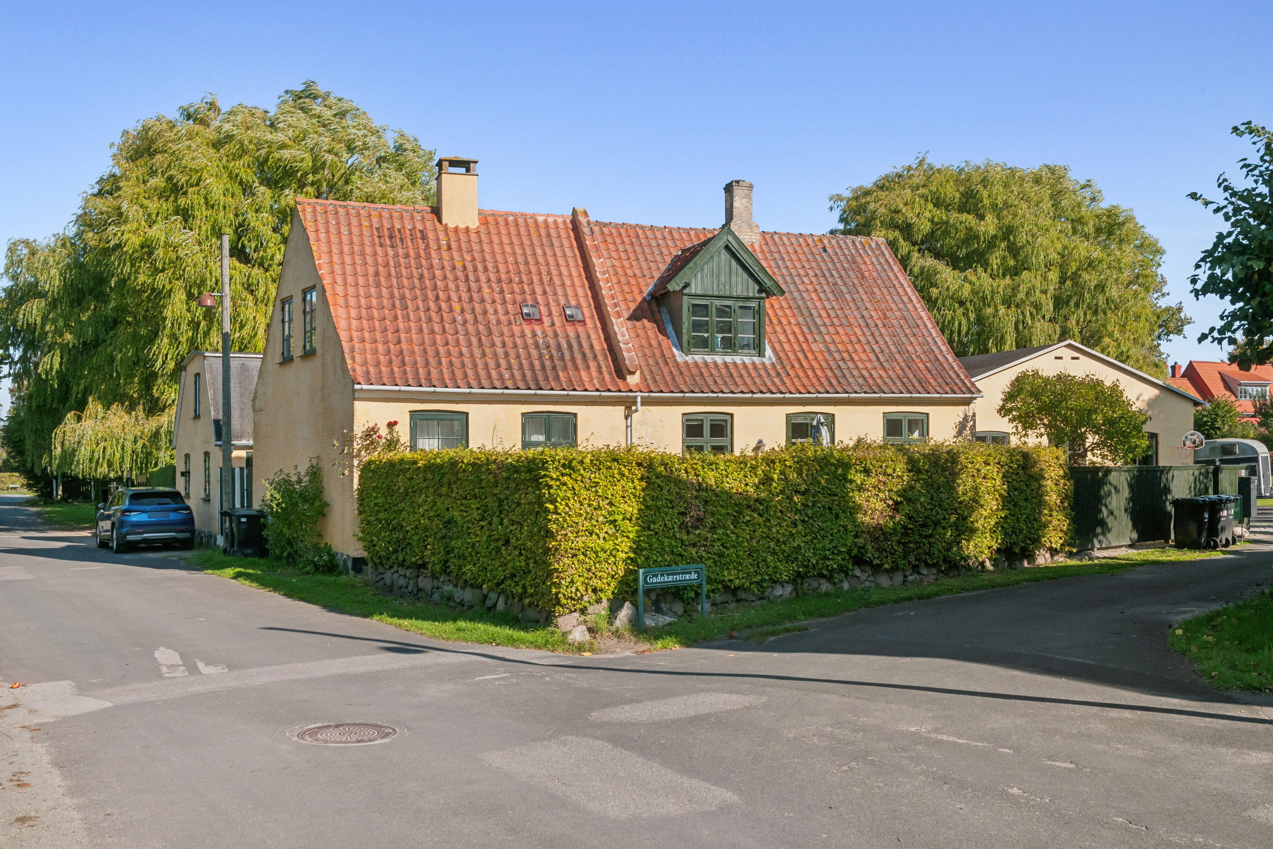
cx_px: 636
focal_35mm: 33
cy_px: 424
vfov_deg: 40.0
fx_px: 1167
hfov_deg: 57.2
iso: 200
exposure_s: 1/500
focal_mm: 22
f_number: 10
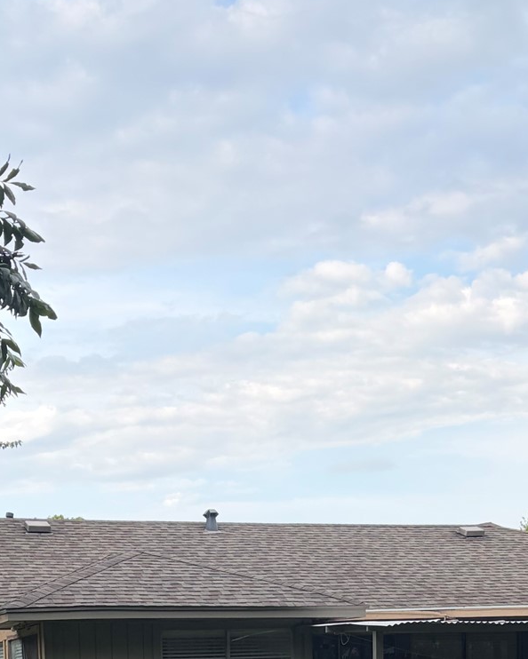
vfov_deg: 24.7
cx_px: 181
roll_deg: +1.2
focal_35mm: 70
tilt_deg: -2.0
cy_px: 777
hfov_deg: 21.8
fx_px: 1367
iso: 50
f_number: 1.6
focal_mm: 5.96
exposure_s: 1/1032
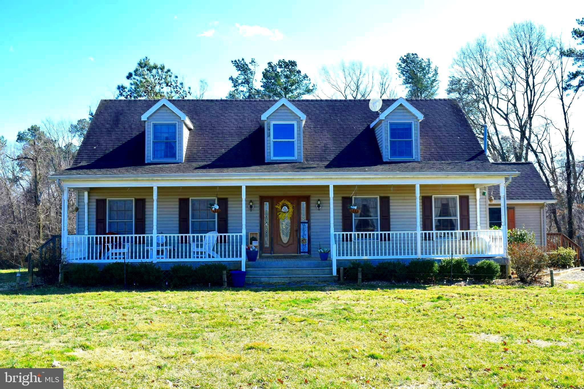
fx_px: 608
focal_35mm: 38
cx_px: 292
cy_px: 194
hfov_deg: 51.3
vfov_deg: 35.5
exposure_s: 1/250
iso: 200
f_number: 8
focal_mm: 25
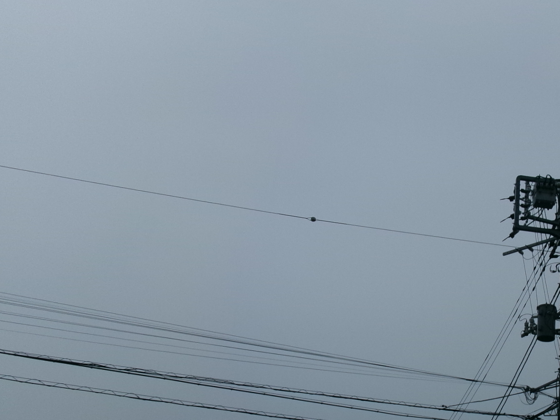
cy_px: 266
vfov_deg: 29.0
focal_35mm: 50
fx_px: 809
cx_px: 479
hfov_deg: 36.3
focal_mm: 5.1
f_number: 10.8
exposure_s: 1/180
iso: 100
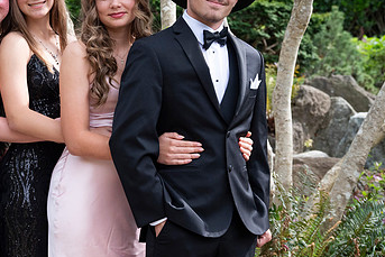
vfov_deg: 12.4
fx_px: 1177
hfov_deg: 18.5
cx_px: 110
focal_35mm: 110
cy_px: 77
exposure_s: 1/1000
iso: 1250
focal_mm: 65
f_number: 6
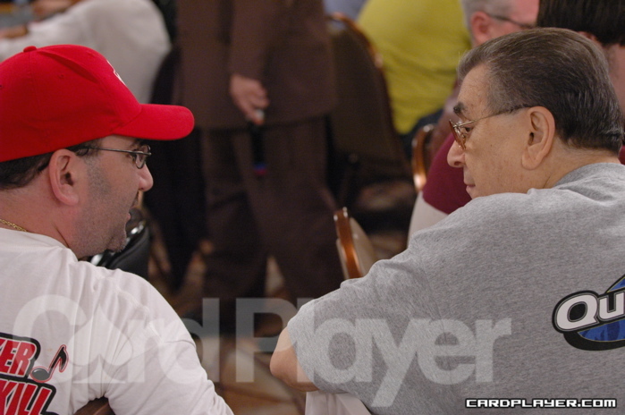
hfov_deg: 19.5
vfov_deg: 13.0
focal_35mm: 105
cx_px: 312
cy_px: 208
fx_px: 1820
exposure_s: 1/60
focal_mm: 70
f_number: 3.5
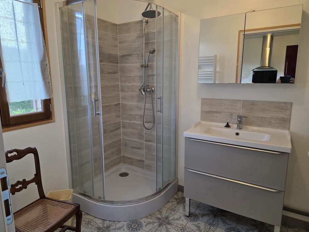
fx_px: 205
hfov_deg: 73.9
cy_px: 116
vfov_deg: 58.9
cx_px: 154
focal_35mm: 23
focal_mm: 6.3
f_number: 1.7
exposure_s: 1/100
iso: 125
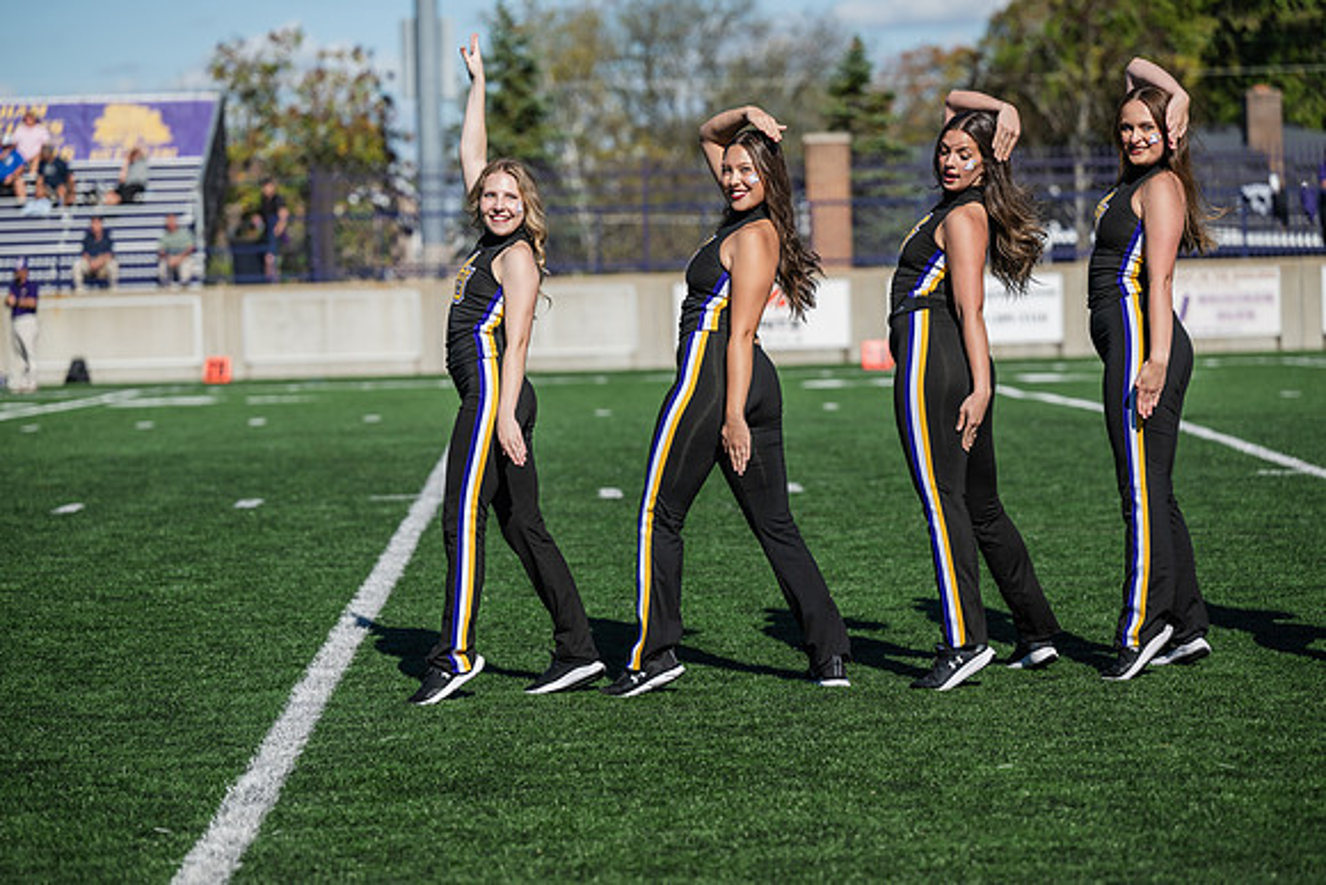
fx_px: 4421
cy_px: 442
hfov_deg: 17.1
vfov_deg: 11.4
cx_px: 663
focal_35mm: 120
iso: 80
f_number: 3.2
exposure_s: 1/1600
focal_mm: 120
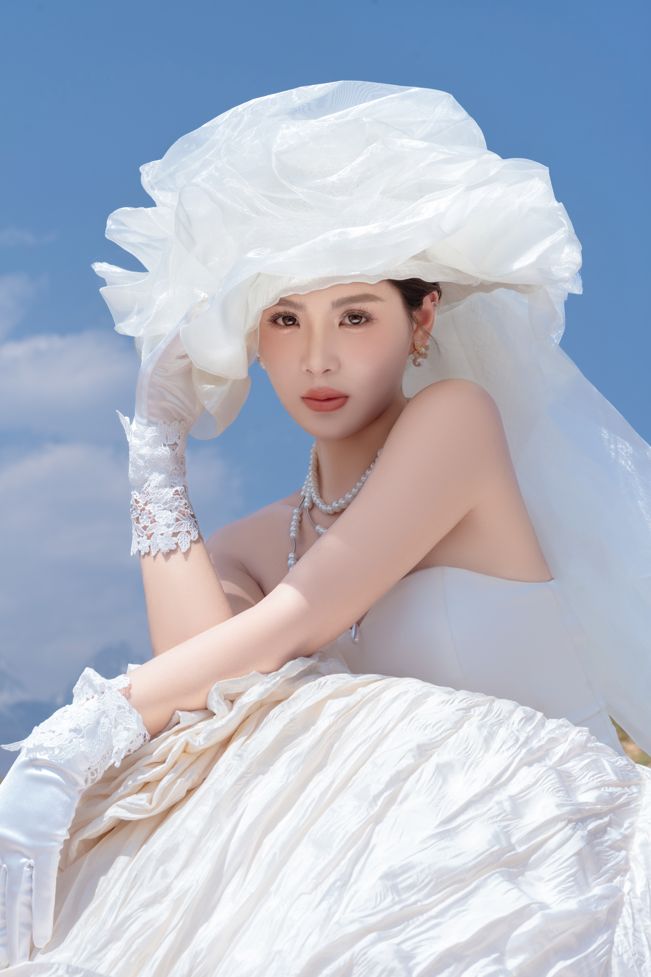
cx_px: 326
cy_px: 488
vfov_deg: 28.1
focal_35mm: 72
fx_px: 1953
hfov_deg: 18.9
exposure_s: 1/125
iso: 125
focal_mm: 72
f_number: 11
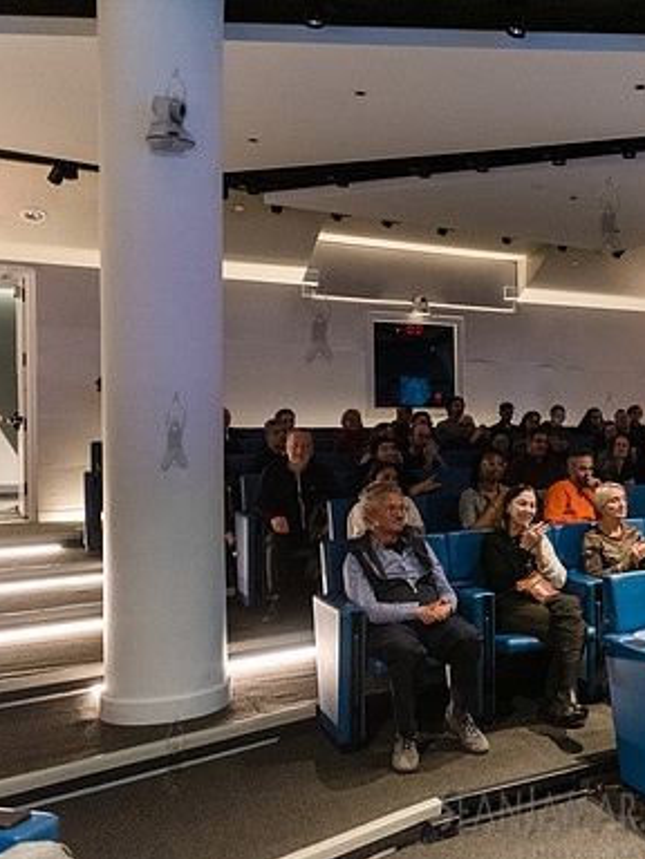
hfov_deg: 37.4
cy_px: 431
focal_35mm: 35
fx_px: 870
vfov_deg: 52.6
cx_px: 607
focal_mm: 24
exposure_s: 1/160
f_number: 3.2
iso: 6400
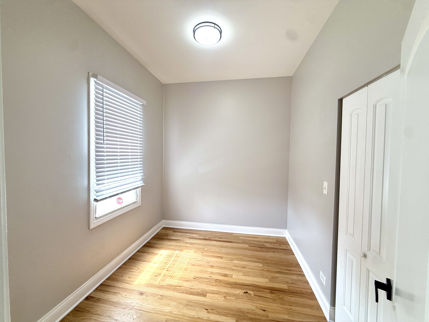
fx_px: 174
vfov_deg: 85.7
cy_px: 161
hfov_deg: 102.1
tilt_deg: -1.8
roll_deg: -0.3
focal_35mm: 14
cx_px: 214
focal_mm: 2.22
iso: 64
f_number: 2.2
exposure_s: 1/149
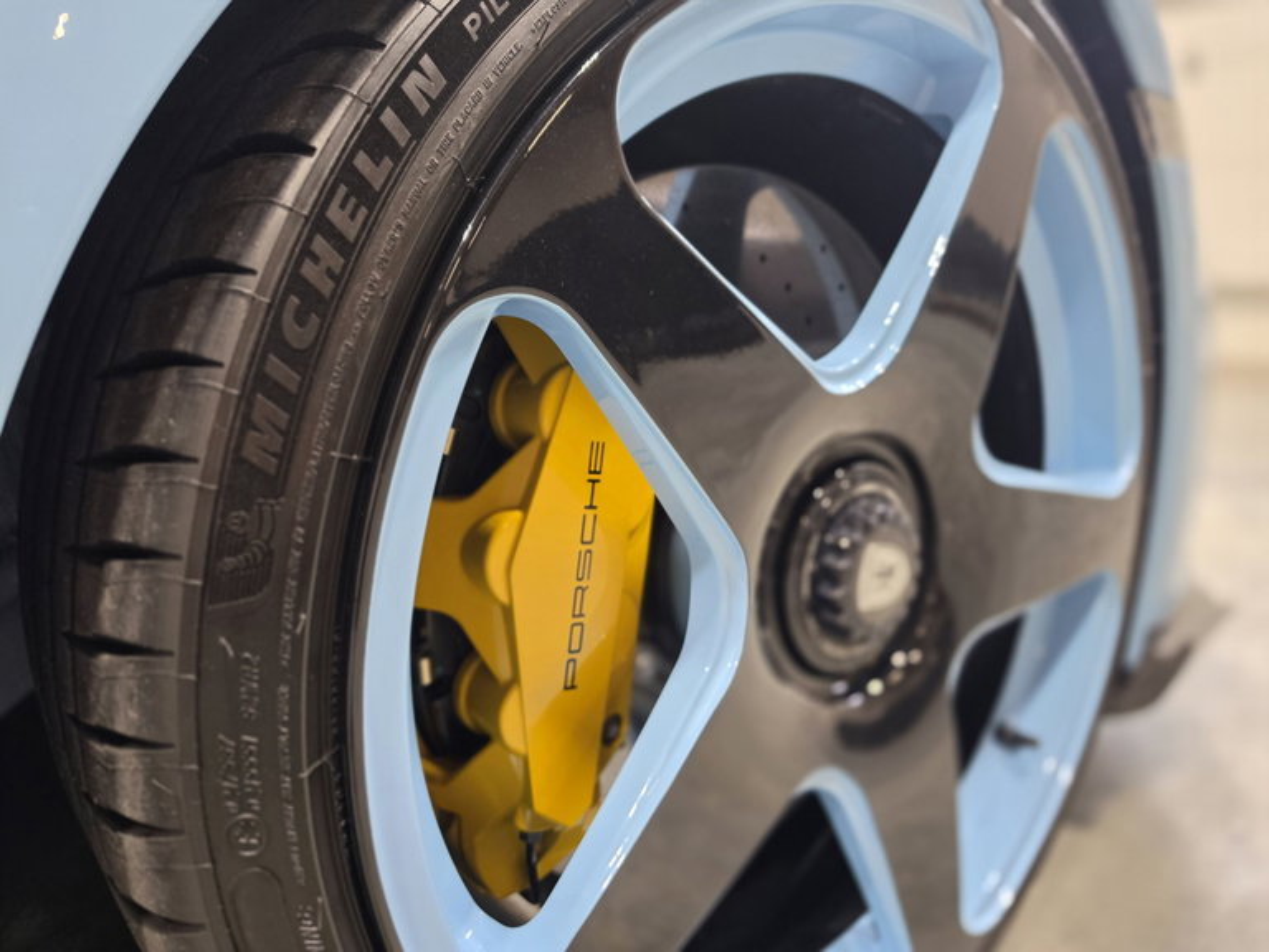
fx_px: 843
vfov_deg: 58.9
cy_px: 476
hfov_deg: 73.9
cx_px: 634
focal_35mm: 23
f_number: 1.4
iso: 160
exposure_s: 1/120
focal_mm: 6.5
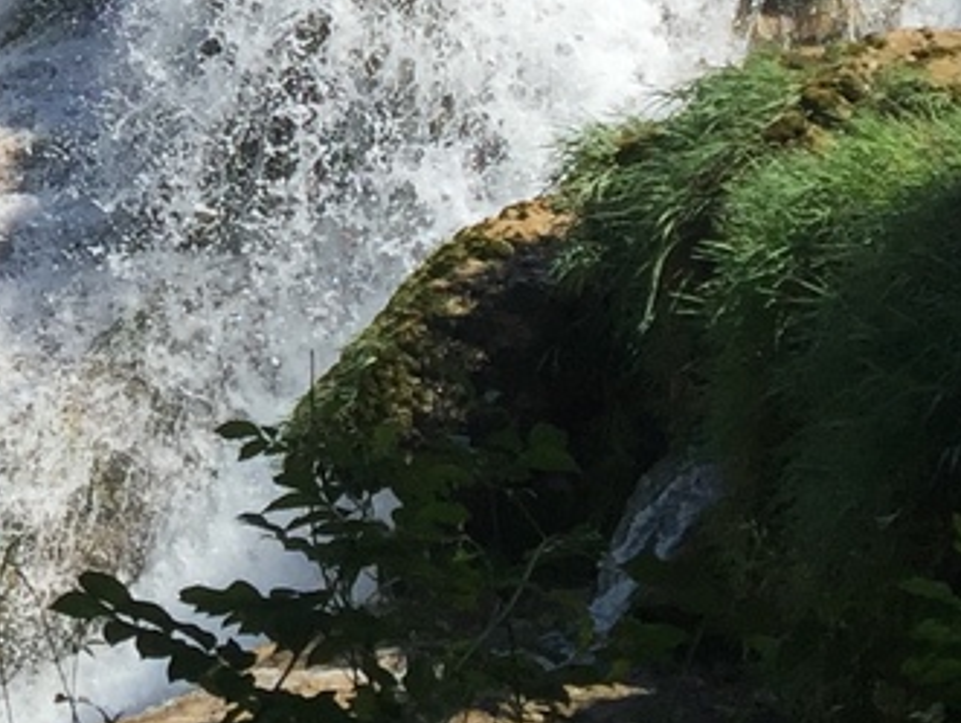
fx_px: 3891
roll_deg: -0.7
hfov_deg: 12.9
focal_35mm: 140
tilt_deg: -5.4
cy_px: -584
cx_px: -694
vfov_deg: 10.0
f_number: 2.2
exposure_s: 1/2198
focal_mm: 4.15
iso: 32
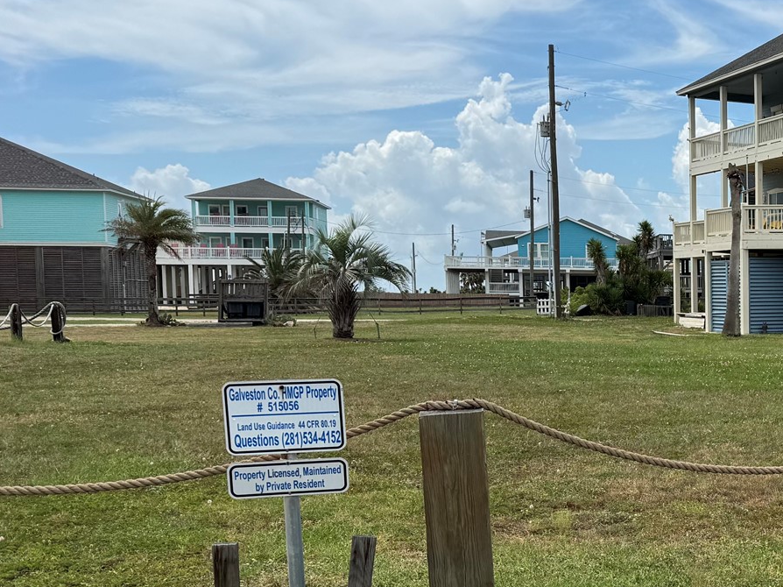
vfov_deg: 26.4
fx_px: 1244
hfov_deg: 31.2
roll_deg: -0.3
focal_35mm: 55
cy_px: 390
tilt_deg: -4.6
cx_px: 854
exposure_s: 1/7092
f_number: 1.78
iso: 80
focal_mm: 6.76
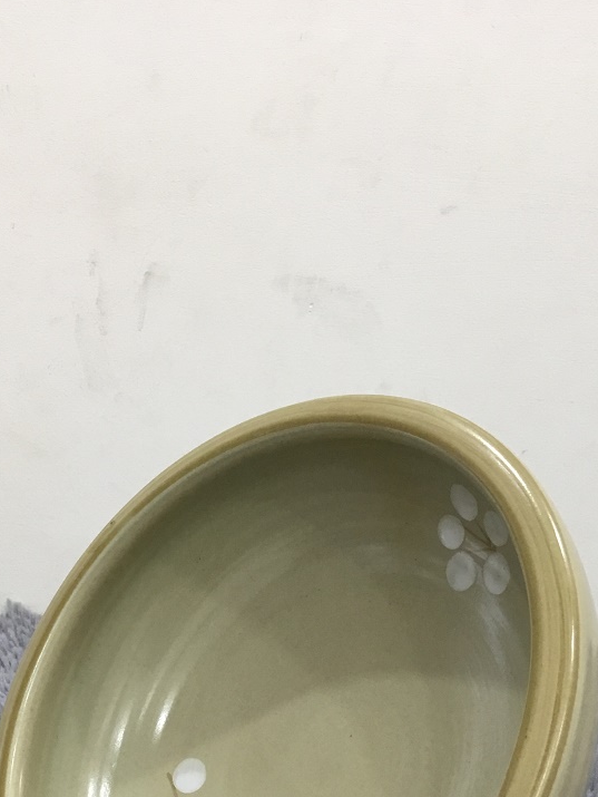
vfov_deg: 35.9
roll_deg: +1.4
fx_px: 1197
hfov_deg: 28.1
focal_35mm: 52
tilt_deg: -11.9
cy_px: 610
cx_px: 280
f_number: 2.4
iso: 100
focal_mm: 3.3
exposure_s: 1/33
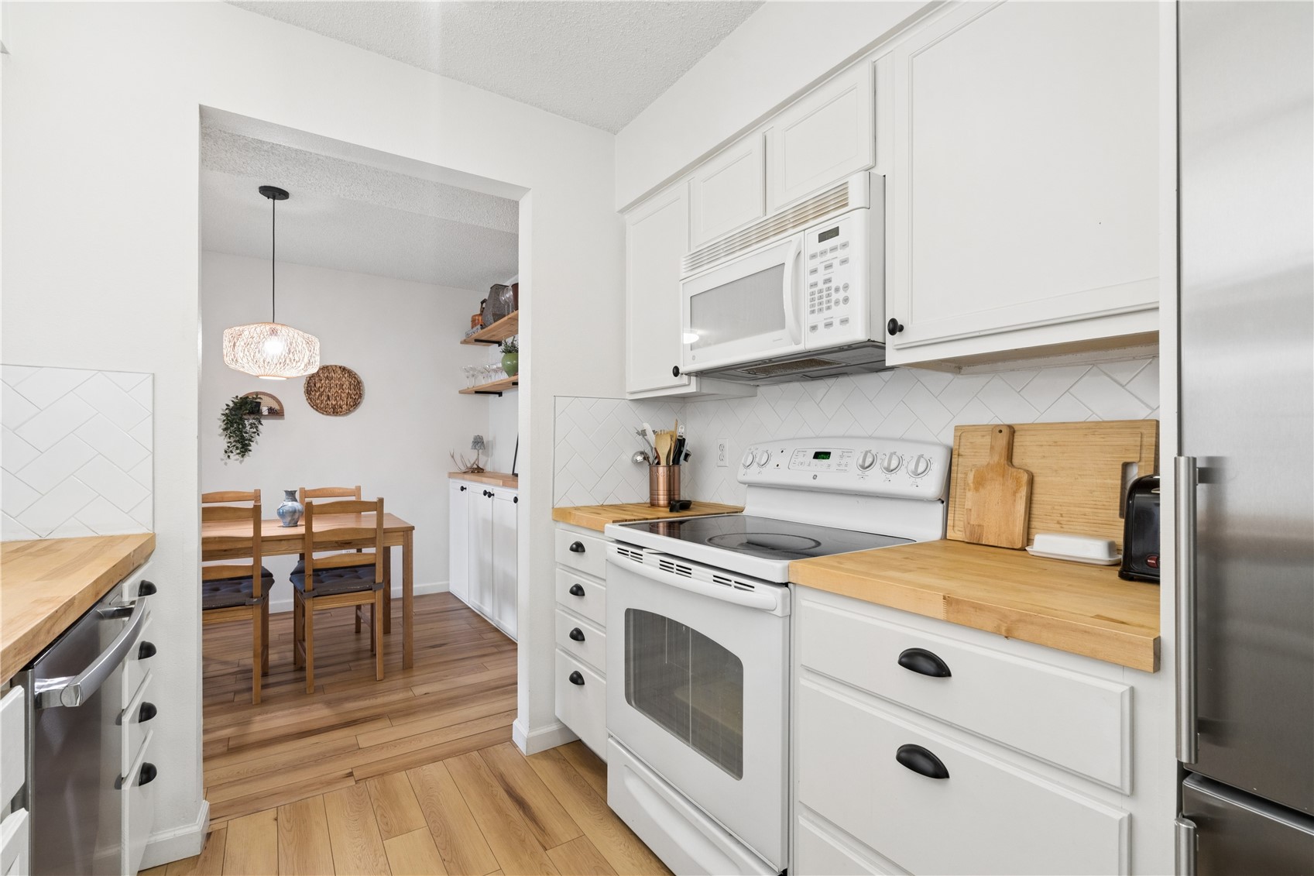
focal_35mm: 16
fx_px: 584
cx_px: 657
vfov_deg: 73.7
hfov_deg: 96.7
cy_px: 438
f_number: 11
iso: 400
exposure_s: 1/2.5
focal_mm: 16
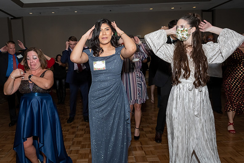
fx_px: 197
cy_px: 76
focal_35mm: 29
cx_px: 107
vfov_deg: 44.8
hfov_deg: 63.3
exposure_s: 1/250
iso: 500
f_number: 6.3
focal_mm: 17
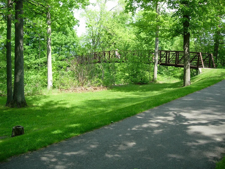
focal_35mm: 38
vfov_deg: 37.7
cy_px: 84
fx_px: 247
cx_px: 112
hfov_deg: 49.0
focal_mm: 7.8
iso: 79
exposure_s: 1/395
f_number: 2.8
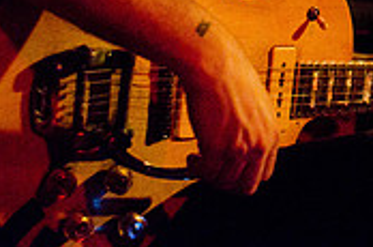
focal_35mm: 150
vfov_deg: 8.8
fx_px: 1550
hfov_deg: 13.2
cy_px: -148
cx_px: 497
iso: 2000
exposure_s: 1/60
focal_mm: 30
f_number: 1.4
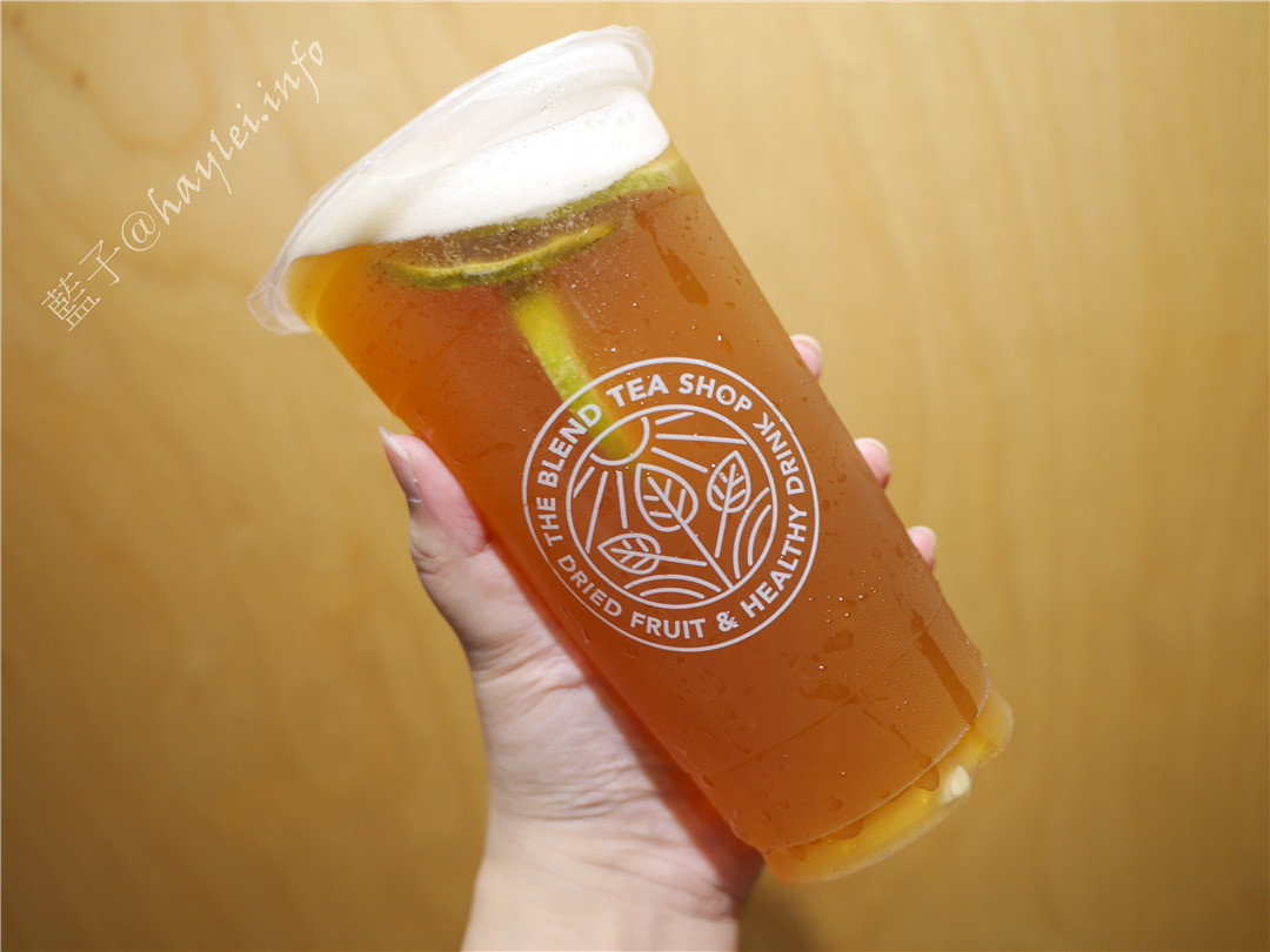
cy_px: 476
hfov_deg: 60.0
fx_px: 1101
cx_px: 635
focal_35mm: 30
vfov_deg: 46.8
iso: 200
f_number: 2
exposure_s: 1/125
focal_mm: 15
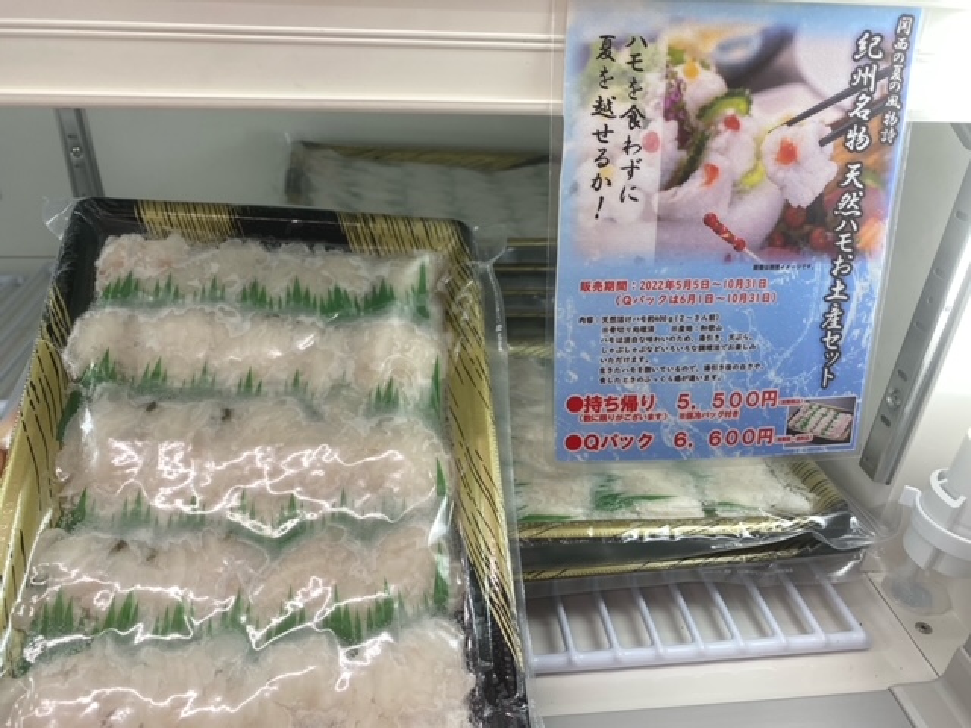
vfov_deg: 53.1
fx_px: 729
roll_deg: -3.6
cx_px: 486
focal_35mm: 26
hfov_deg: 67.3
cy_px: 364
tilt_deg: -30.6
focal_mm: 4.25
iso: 32
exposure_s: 1/126
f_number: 1.8
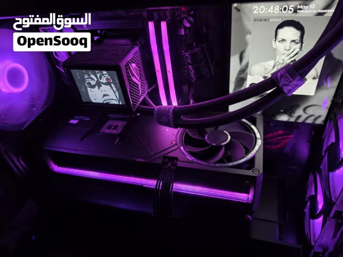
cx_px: 172
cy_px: 128
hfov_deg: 73.9
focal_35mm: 23
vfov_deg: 58.9
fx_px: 228
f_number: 1.4
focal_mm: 6.5
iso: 160
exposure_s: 1/100
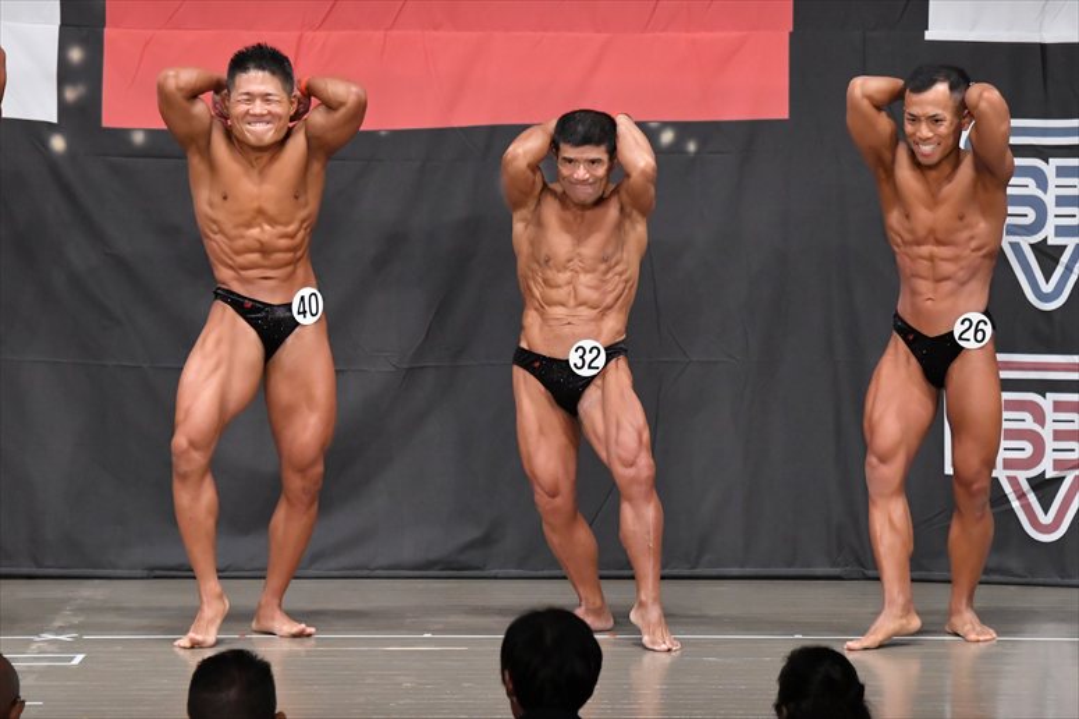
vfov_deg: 6.1
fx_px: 6741
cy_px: 360
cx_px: 540
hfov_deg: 9.2
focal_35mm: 225
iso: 6400
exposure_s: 1/400
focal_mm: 150
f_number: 5.6
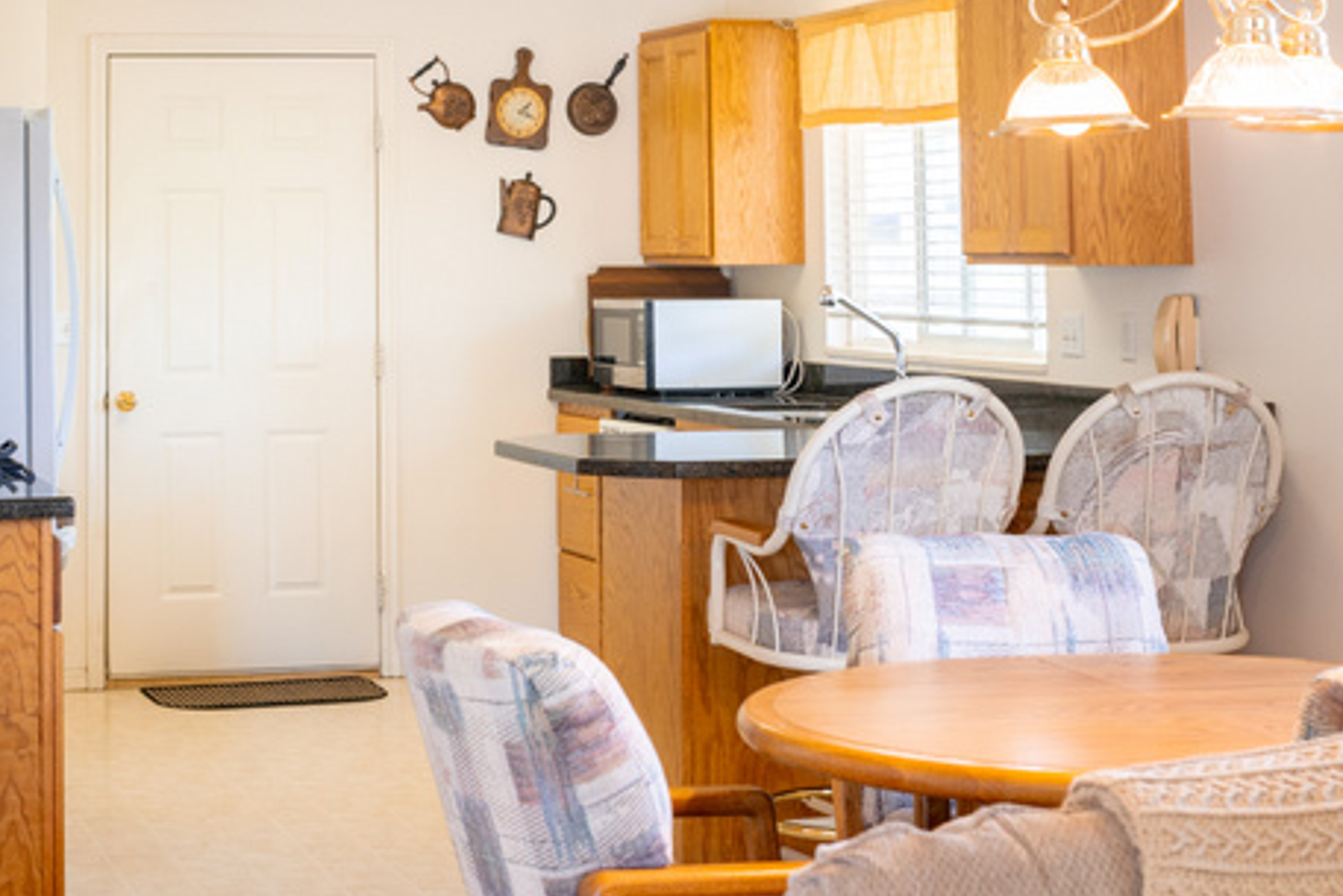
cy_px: 430
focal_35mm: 70
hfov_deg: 28.8
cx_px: 558
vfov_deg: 19.5
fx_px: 2612
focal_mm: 50
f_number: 6.3
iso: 320
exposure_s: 1/25
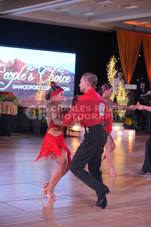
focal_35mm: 77
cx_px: 76
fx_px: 484
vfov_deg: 26.3
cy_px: 114
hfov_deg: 17.7
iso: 2000
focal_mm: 77
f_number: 4
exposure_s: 1/400
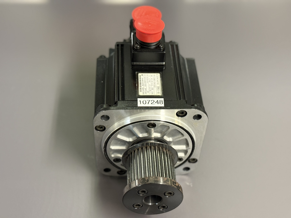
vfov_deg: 30.3
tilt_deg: -47.7
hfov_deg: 39.7
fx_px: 404
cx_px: 146
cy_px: 109
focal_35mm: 48
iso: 400
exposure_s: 1/33
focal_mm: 6.76
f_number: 1.78
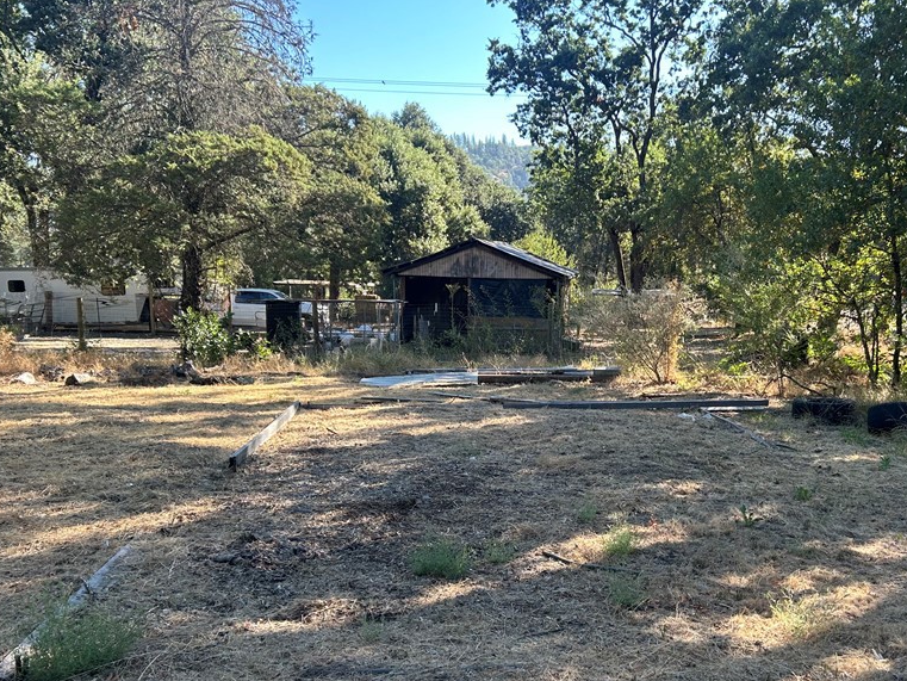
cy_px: 437
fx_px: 917
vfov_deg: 40.4
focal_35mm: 35
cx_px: 540
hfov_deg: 52.3
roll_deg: -0.8
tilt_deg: -8.6
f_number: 1.5
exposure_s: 1/439
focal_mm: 5.7
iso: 50
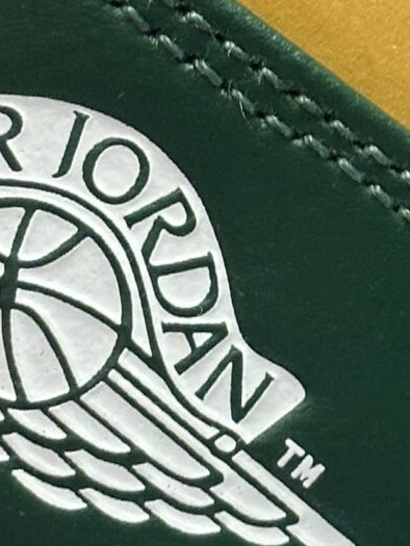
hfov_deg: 6.4
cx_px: 143
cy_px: 284
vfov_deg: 8.5
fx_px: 3694
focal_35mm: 234
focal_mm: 6.86
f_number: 1.78
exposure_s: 1/33
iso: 200
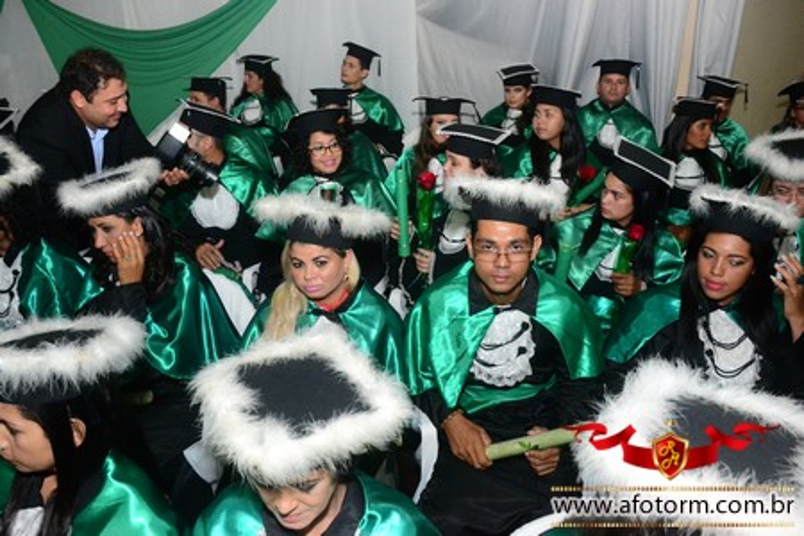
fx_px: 670
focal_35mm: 30
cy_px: 268
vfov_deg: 43.6
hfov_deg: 61.9
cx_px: 402
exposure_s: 1/80
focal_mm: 20
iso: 3200
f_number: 5.6
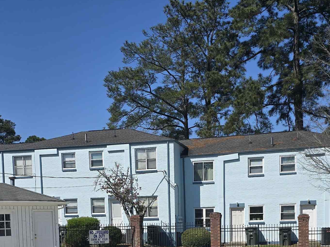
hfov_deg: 36.8
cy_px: 257
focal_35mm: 52
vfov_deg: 26.3
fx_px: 496
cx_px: 175
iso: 12
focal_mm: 6.3
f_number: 1.7
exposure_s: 1/1307
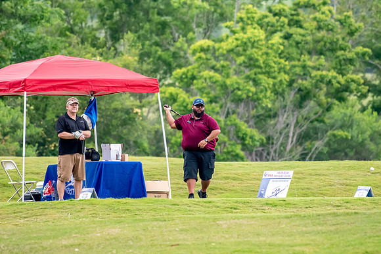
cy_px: 127
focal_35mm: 675
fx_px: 7145
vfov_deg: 2.0
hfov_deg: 3.1
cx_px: 190
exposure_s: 1/2000
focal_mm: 450
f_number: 5.6
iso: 2800
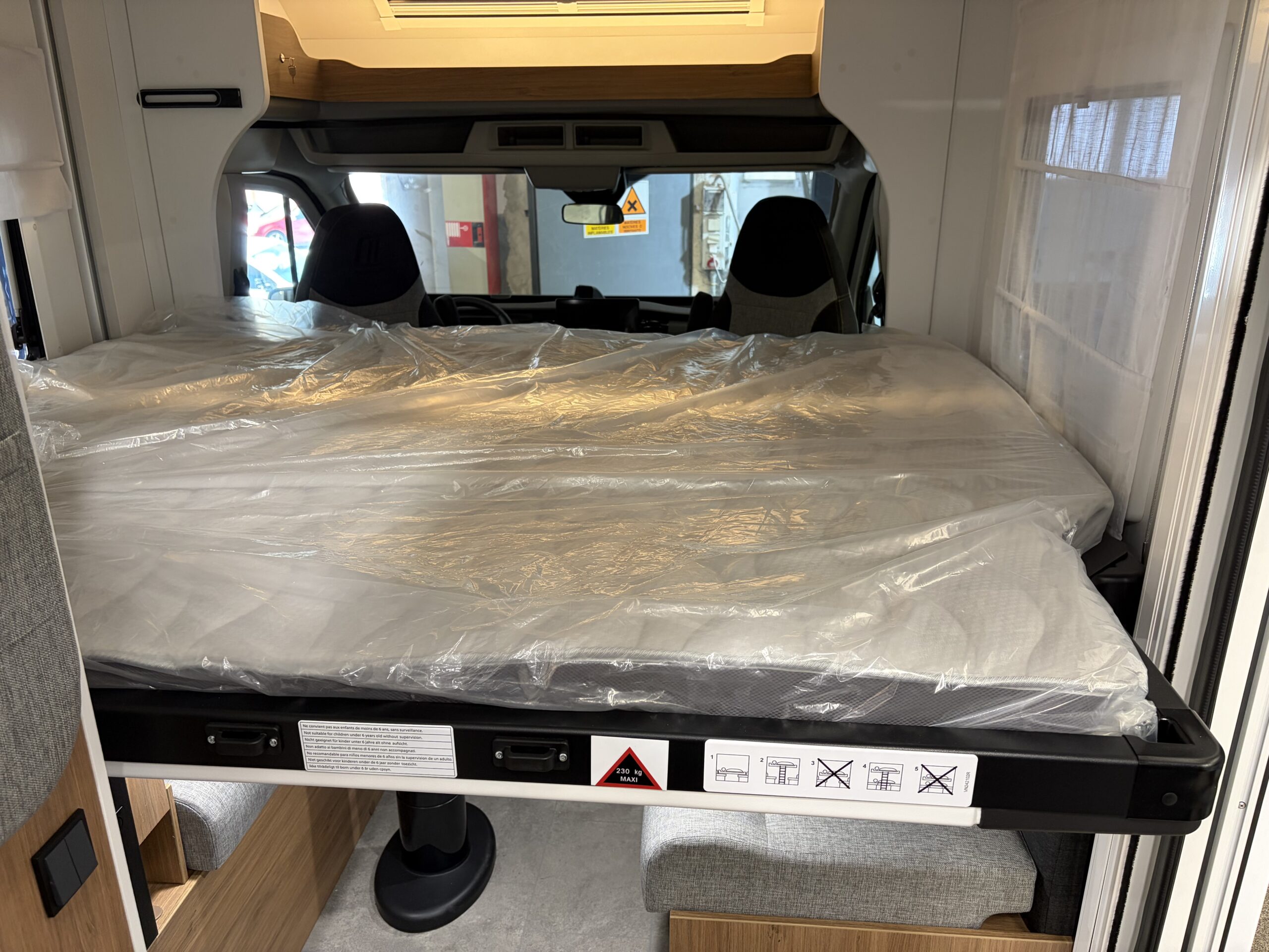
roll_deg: +0.5
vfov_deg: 53.1
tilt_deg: -20.5
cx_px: 634
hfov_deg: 67.3
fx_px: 953
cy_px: 476
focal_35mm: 26
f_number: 1.6
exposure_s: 1/50
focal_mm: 5.96
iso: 160
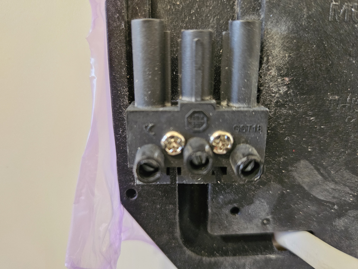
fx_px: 238
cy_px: 134
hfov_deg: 73.9
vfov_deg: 58.9
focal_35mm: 23
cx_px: 179
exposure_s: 1/100
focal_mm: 5.4
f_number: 1.8
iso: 1000
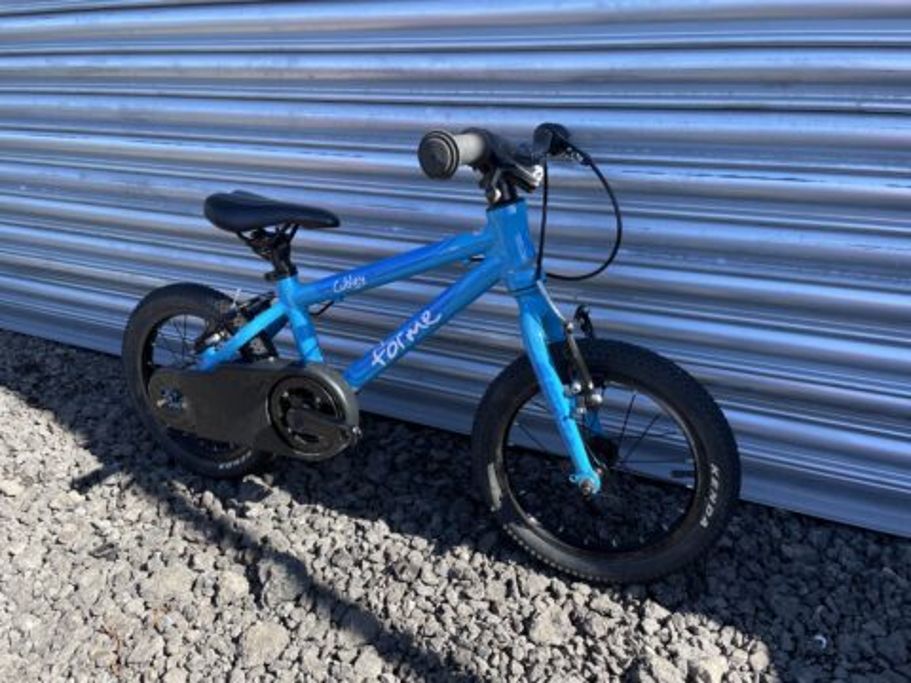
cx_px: 456
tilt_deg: -22.8
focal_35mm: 26
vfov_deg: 53.1
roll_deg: +1.9
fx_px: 684
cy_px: 342
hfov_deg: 67.3
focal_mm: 4.2
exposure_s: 1/769
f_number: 1.6
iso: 32
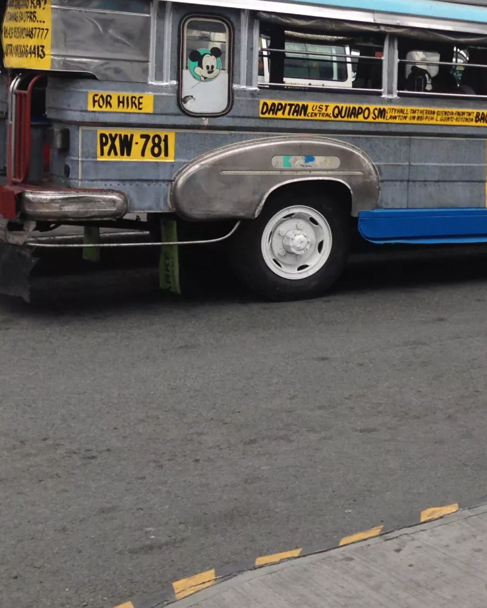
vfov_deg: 26.1
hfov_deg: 19.5
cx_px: 650
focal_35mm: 72
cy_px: 160
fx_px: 1297
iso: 50
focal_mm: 4.12
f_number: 2.4
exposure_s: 1/542
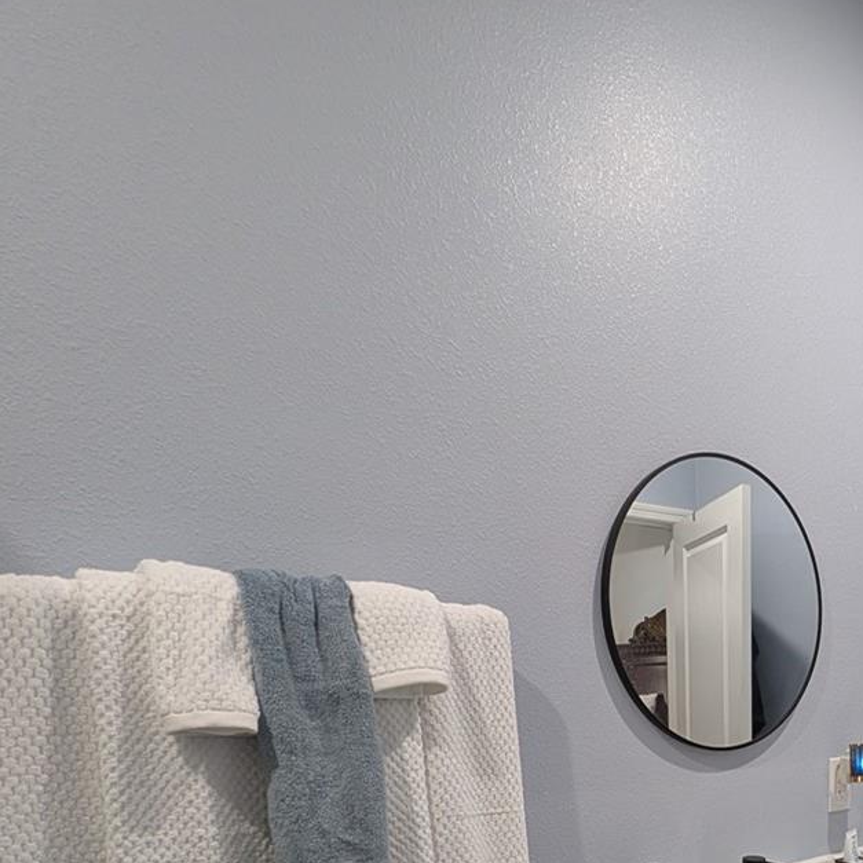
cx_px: 734
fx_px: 762
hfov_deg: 53.6
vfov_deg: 51.5
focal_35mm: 27
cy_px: 790
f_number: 1.95
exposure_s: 1/24
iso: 117
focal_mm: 2.23
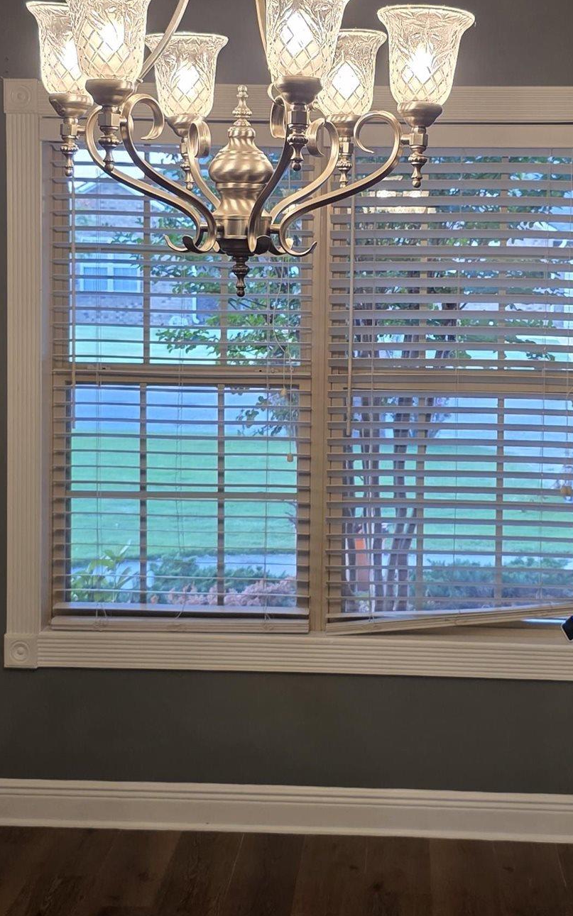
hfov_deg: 22.4
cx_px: 327
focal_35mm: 58
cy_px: 361
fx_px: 1449
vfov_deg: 35.0
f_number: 1.7
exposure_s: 1/120
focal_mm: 6.3
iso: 320
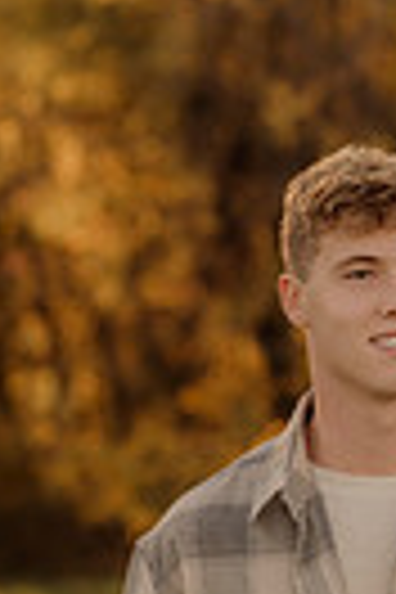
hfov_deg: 8.0
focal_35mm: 171
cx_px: 342
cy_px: 274
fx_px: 2821
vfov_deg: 12.0
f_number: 1.8
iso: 250
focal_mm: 50
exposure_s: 1/1250
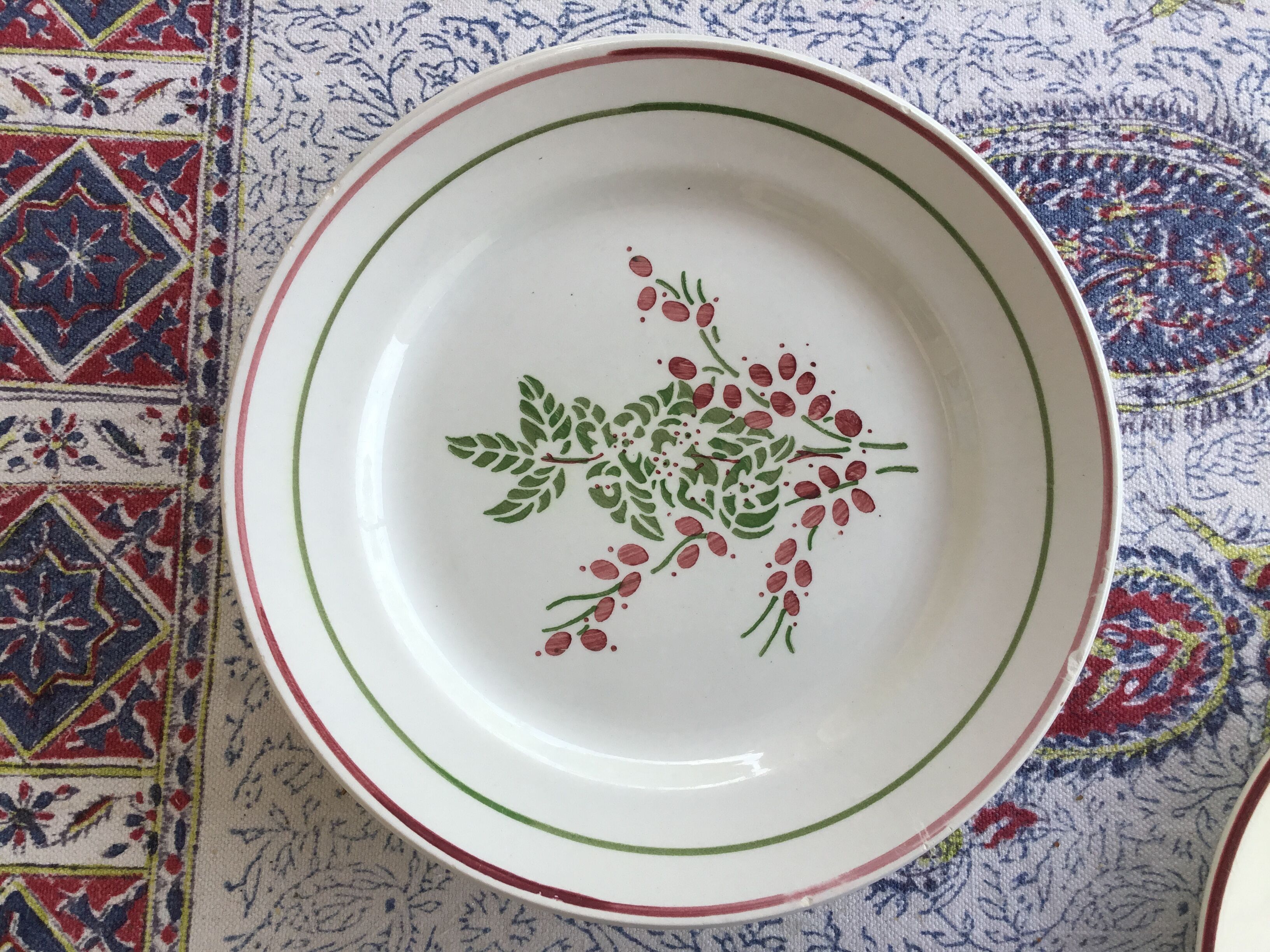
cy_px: 476
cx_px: 635
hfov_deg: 58.4
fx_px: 1137
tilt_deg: -80.0
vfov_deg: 45.4
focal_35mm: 31
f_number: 2.4
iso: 25
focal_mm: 3.3
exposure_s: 1/100
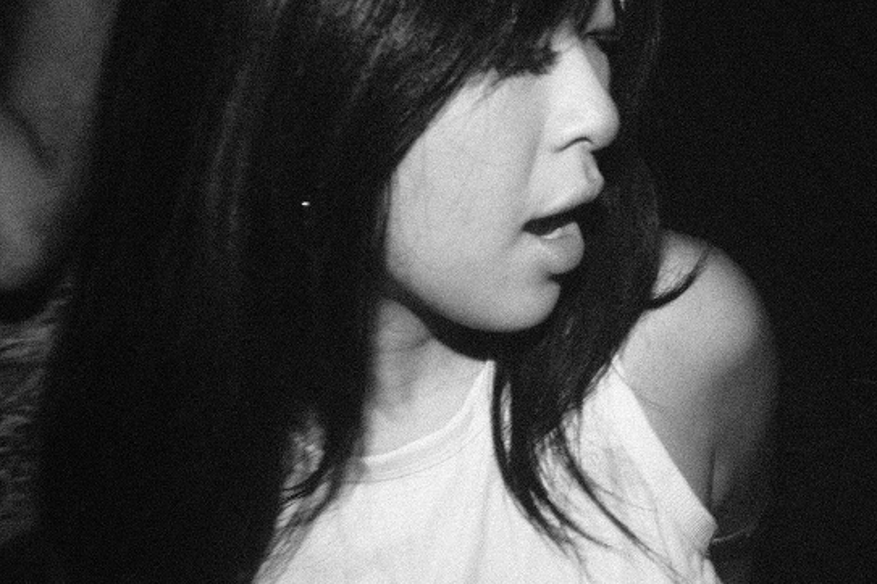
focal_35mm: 134
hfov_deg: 14.8
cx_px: 1037
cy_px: 187
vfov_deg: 10.2
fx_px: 3264
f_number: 8
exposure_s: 1/8
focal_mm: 27
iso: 800
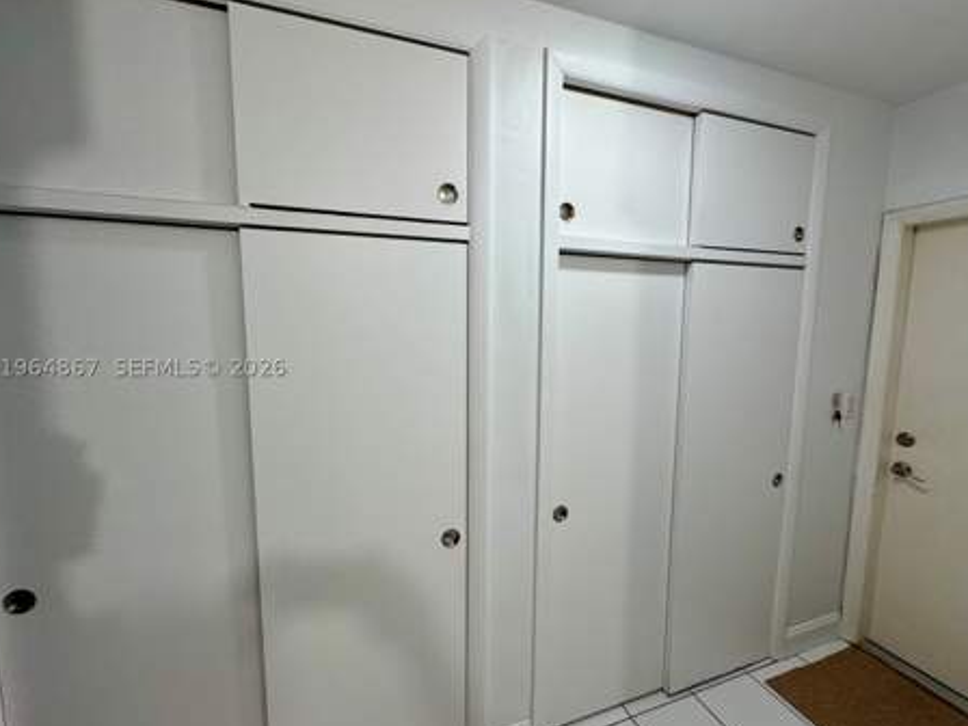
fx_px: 419
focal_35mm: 15
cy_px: 367
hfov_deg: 98.2
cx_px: 484
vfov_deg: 81.7
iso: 160
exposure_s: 1/120
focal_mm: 2.22
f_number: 2.2
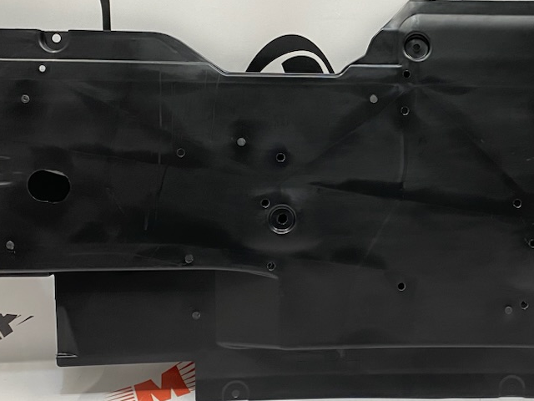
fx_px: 802
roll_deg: -1.4
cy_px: 182
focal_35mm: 52
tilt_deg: -16.7
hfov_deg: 36.3
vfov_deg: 28.0
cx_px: 375
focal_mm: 4.25
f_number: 1.8
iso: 80
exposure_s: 1/50
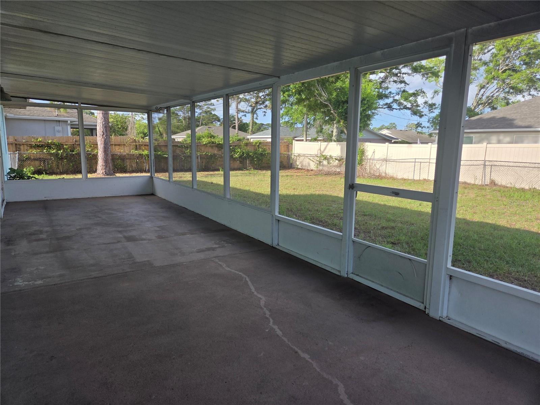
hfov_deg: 73.9
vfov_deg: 58.9
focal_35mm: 23
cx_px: 270
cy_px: 202
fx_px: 359
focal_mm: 5.4
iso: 80
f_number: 1.8
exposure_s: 1/1265
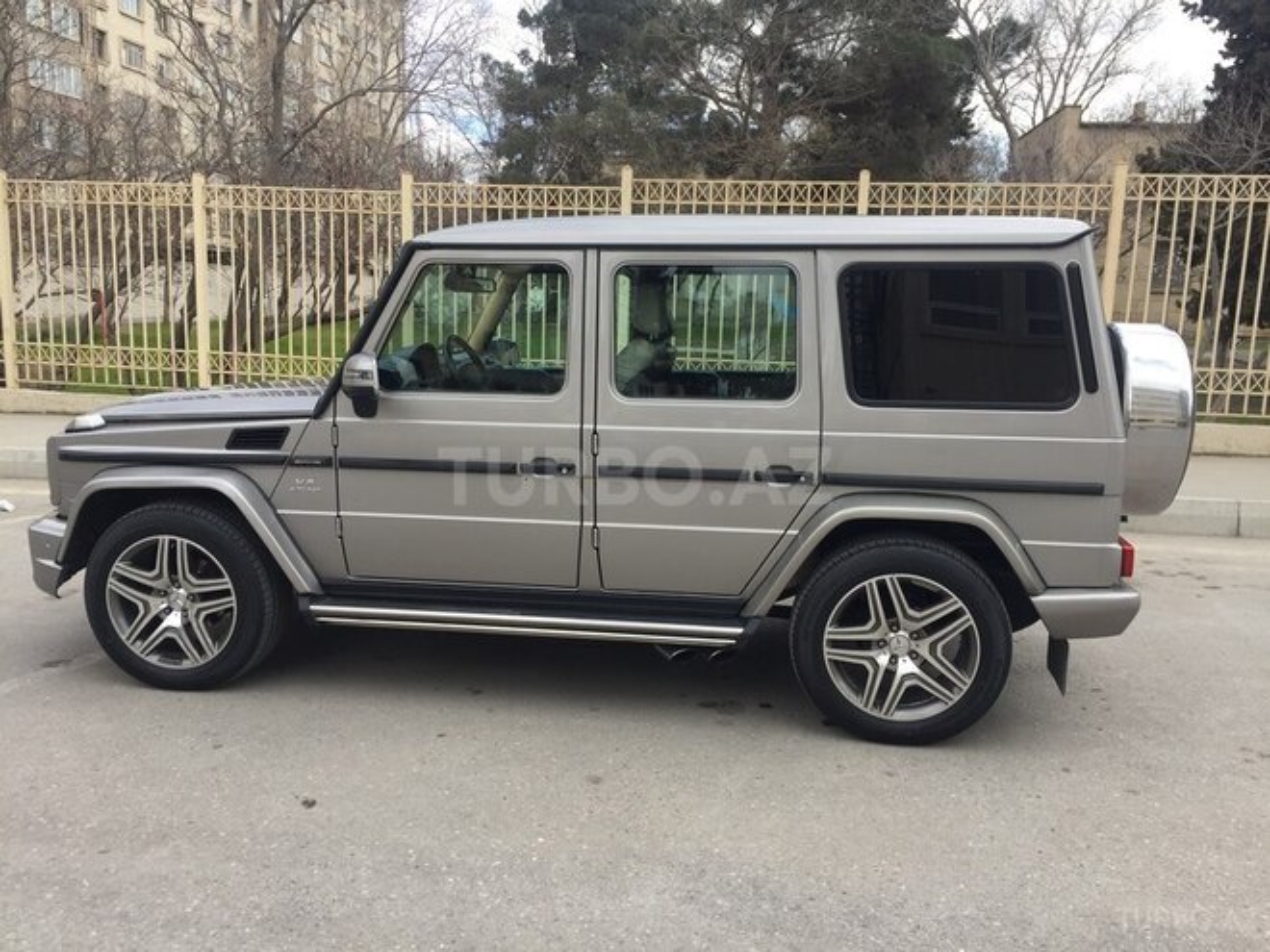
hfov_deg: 61.7
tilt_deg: -7.8
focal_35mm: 29
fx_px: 1064
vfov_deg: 48.2
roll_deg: -2.3
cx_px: 635
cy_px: 476
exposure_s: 1/573
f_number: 2.2
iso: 32
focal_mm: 4.15
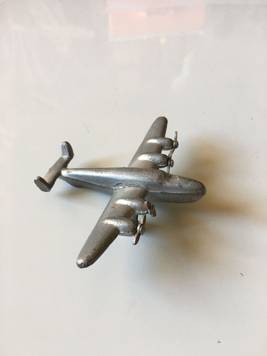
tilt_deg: -42.7
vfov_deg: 61.7
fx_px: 298
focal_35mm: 29
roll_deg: +0.8
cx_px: 134
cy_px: 178
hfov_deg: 48.2
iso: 40
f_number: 2.2
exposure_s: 1/33
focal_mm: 4.15
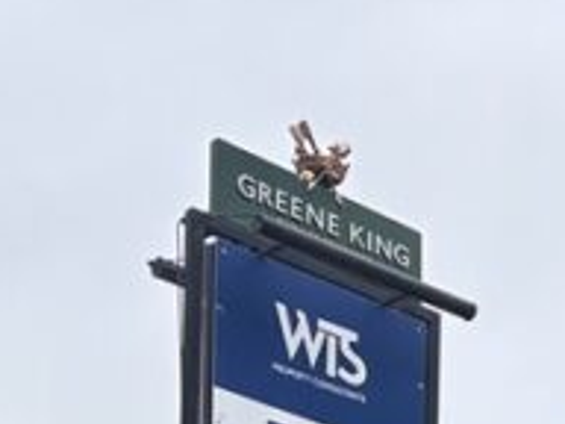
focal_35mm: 139
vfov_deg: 9.2
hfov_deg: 13.3
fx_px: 2269
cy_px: 1110
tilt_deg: +0.9
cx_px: 880
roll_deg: -1.5
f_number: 1.6
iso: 50
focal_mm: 5.96
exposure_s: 1/726
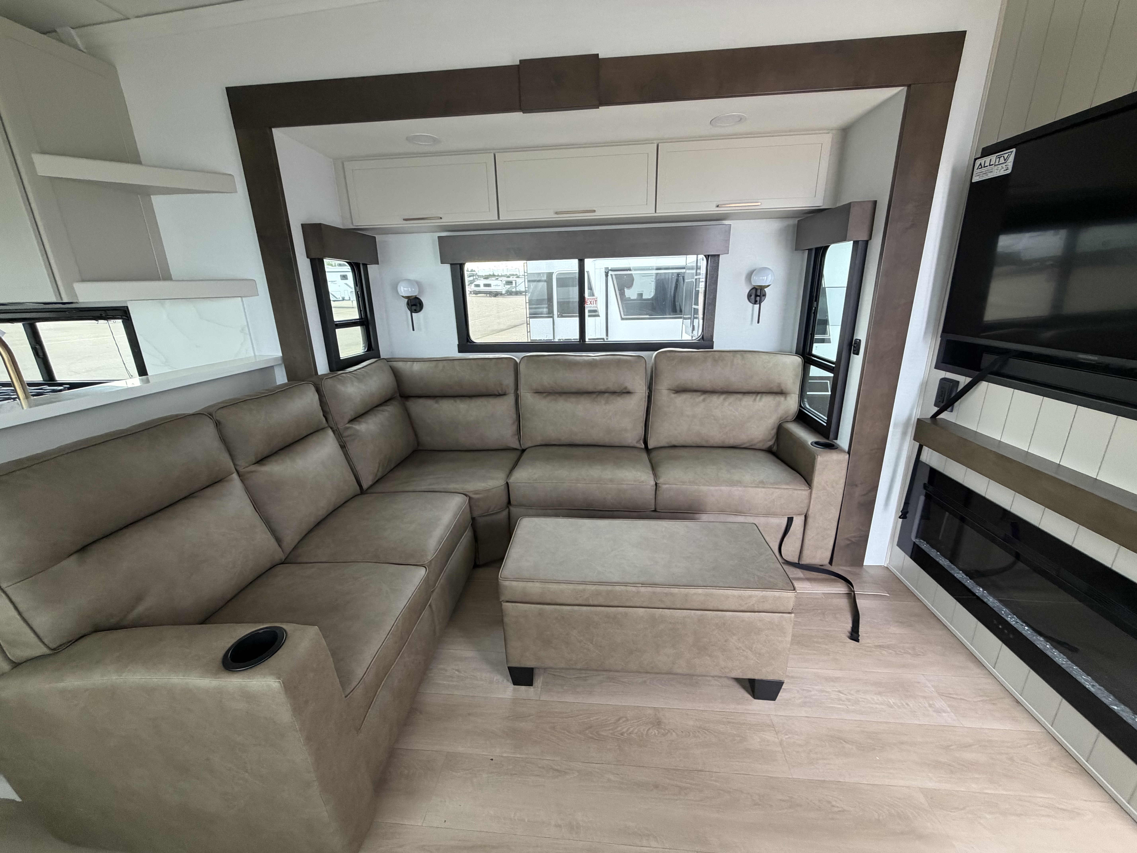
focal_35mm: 14
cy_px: 426
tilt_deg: -17.5
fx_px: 460
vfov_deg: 85.7
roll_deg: +0.9
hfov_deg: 102.1
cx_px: 568
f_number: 2.2
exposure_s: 1/87
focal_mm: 2.22
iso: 320
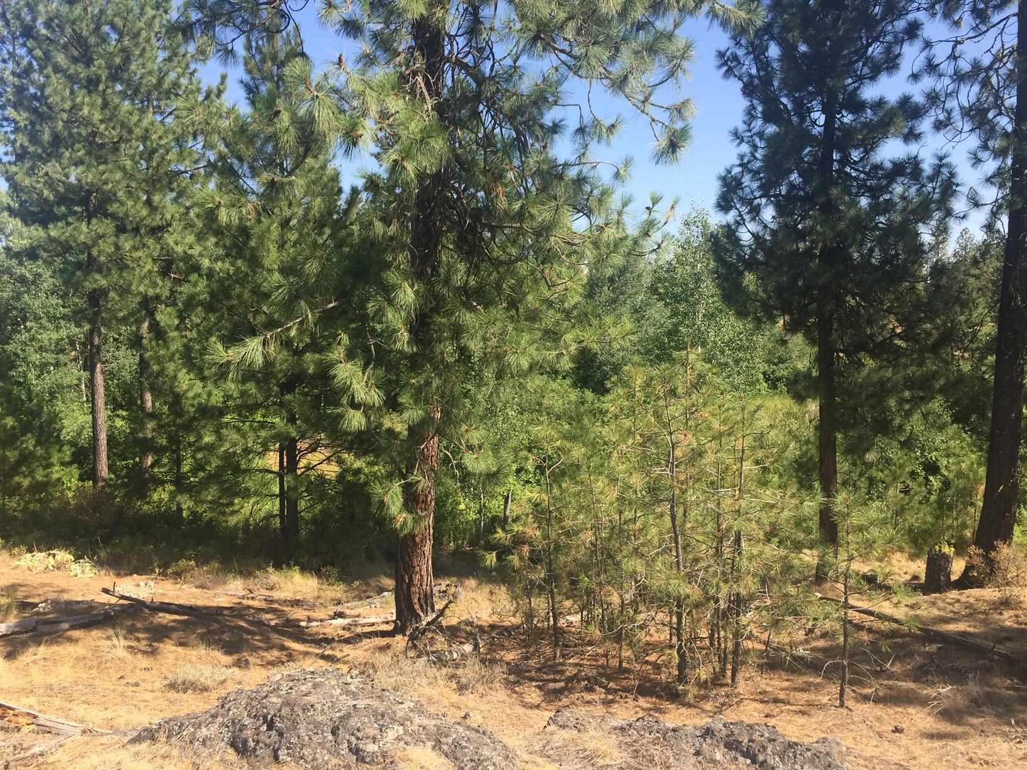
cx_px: 514
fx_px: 860
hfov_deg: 61.7
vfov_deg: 48.2
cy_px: 385
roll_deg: -0.9
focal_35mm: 29
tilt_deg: -2.6
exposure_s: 1/920
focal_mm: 4.15
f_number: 2.2
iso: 32
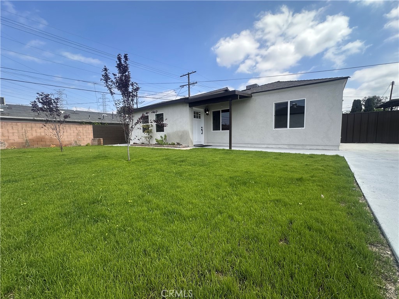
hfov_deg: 102.1
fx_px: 161
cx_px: 200
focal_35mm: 14
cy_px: 150
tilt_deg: -5.1
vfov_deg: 85.7
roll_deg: -0.1
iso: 40
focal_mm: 2.22
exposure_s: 1/1043
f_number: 2.2
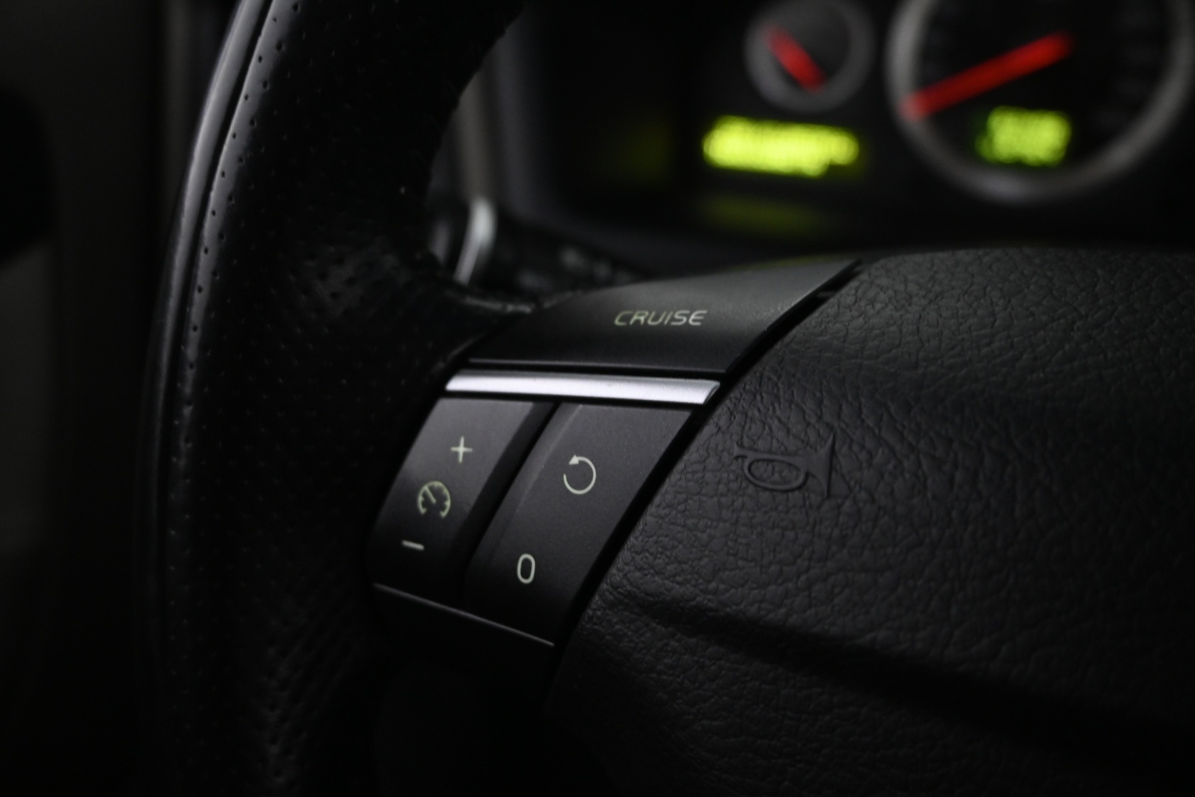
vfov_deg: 43.6
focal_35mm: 30
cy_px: 398
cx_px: 598
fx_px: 996
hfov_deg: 61.9
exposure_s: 1/25
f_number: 3.8
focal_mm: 20
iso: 1600
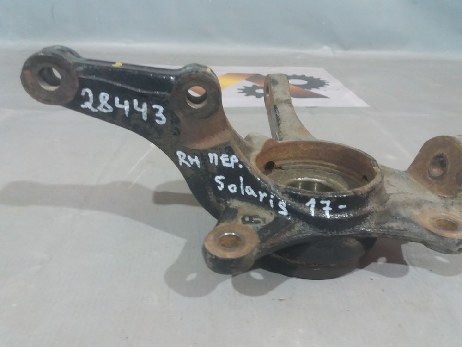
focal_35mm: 28
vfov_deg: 49.7
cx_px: 231
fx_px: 374
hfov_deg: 63.4
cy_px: 174
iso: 200
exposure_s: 1/17
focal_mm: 3.7
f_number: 1.9
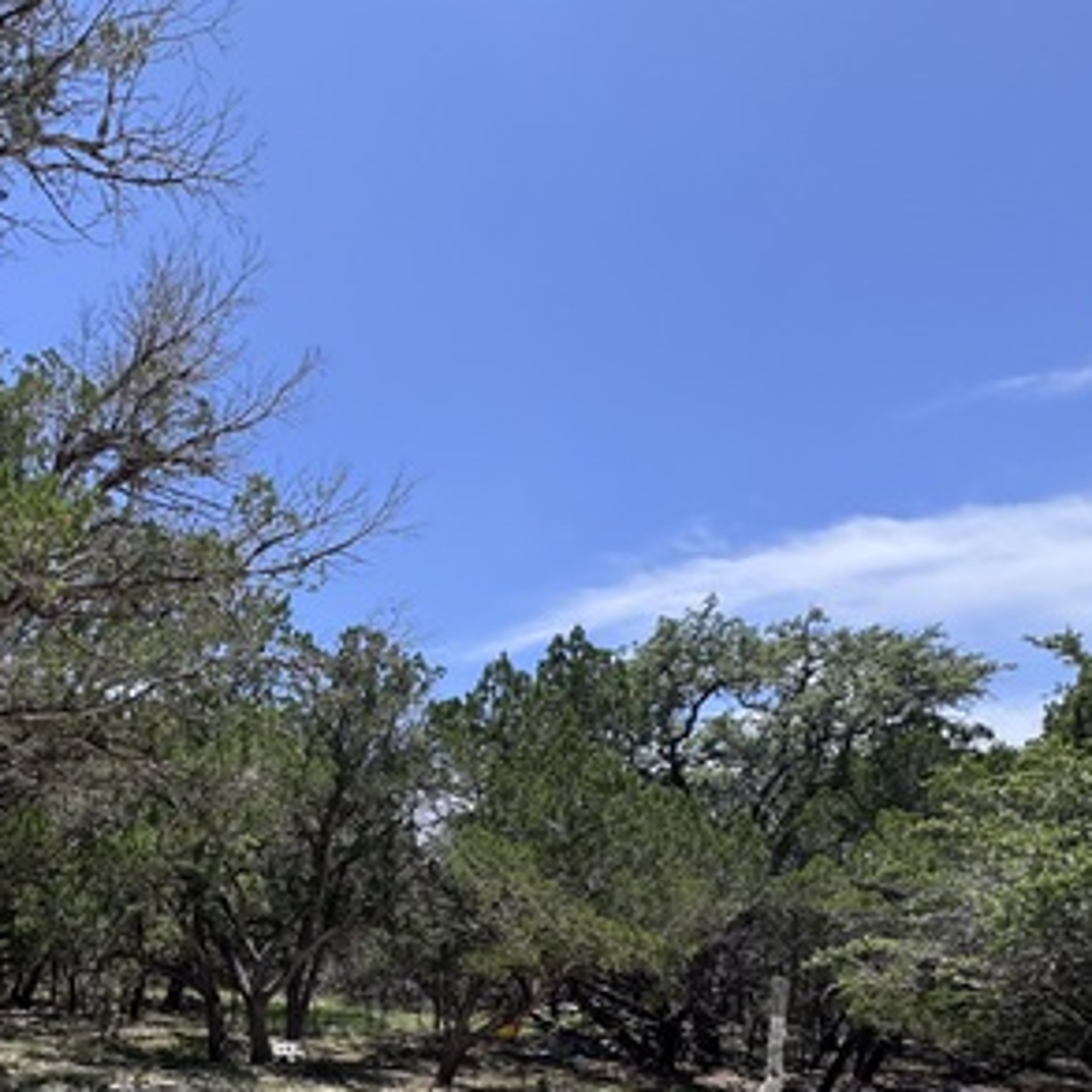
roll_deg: -3.8
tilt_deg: +1.7
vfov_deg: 54.8
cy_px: 880
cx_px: 123
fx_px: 964
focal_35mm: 27
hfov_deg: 52.4
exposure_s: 1/980
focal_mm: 2.22
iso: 40
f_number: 2.2
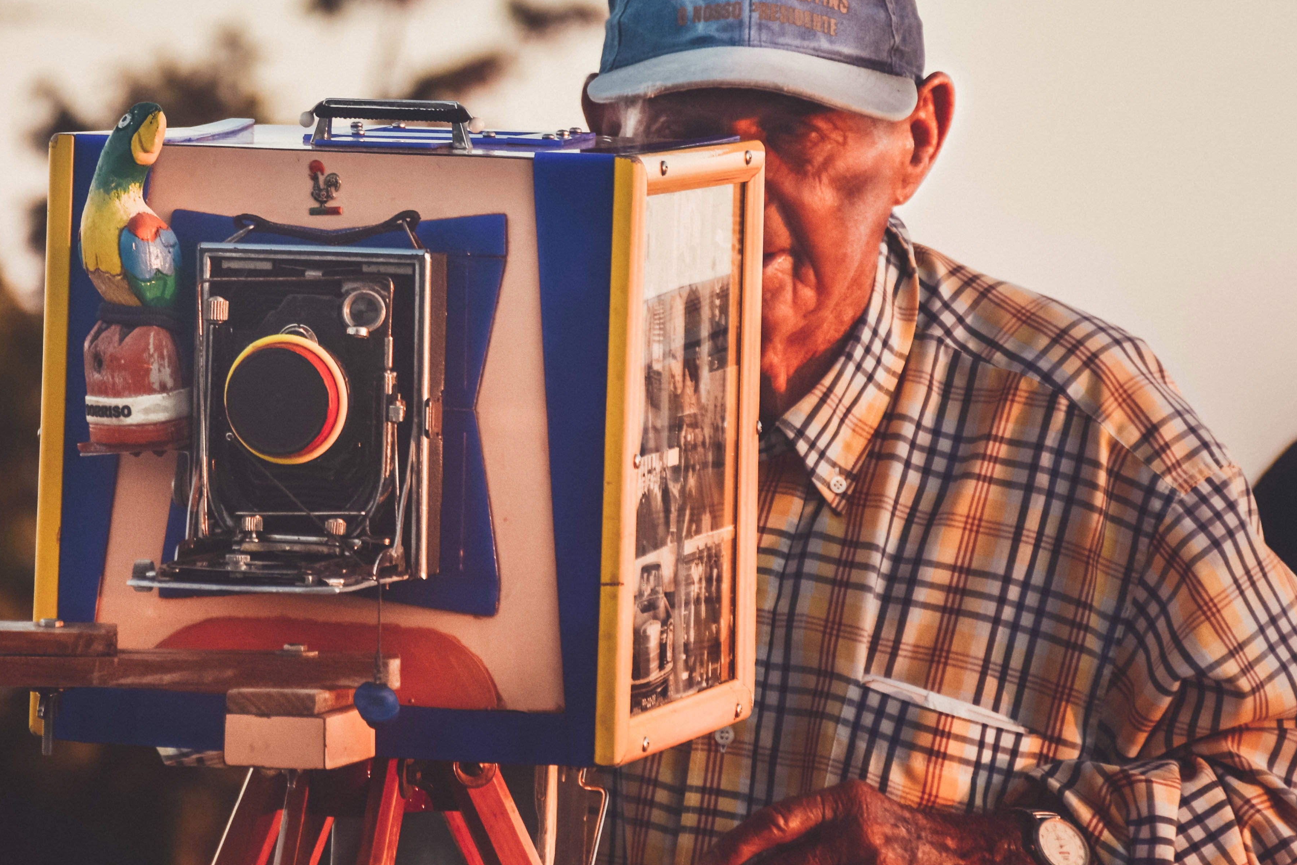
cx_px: 350
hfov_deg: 7.0
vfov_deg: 4.7
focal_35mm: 292
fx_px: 10520
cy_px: 229
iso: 220
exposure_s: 1/125
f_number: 5.6
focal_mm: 116
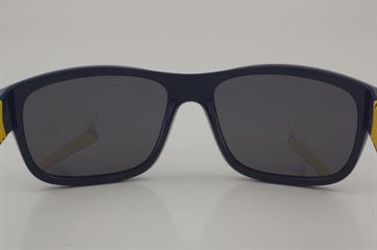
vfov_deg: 16.5
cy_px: 125
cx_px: 188
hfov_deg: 24.6
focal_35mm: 82
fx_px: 863
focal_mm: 55
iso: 100
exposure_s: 1/3
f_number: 36
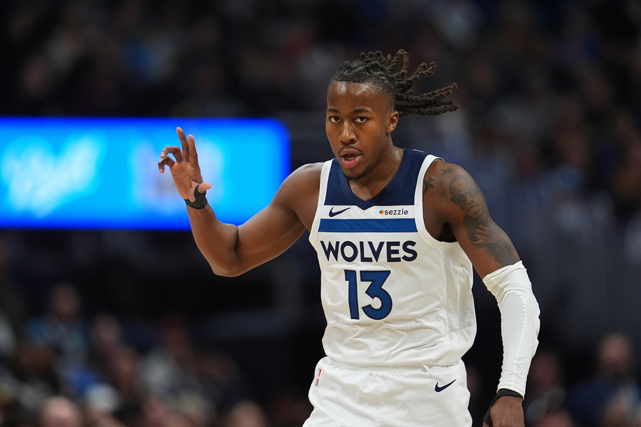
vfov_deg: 3.4
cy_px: 214
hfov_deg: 5.2
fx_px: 7120
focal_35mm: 400
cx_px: 320
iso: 5000
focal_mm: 400
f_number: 3.2
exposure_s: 1/2000
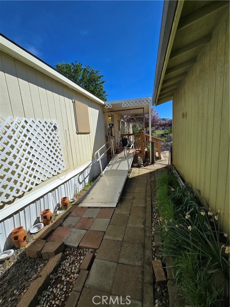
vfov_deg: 106.2
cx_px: 115
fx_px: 115
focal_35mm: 13
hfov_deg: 89.9
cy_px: 154
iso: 50
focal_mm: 2.2
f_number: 2.2
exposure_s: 1/2693
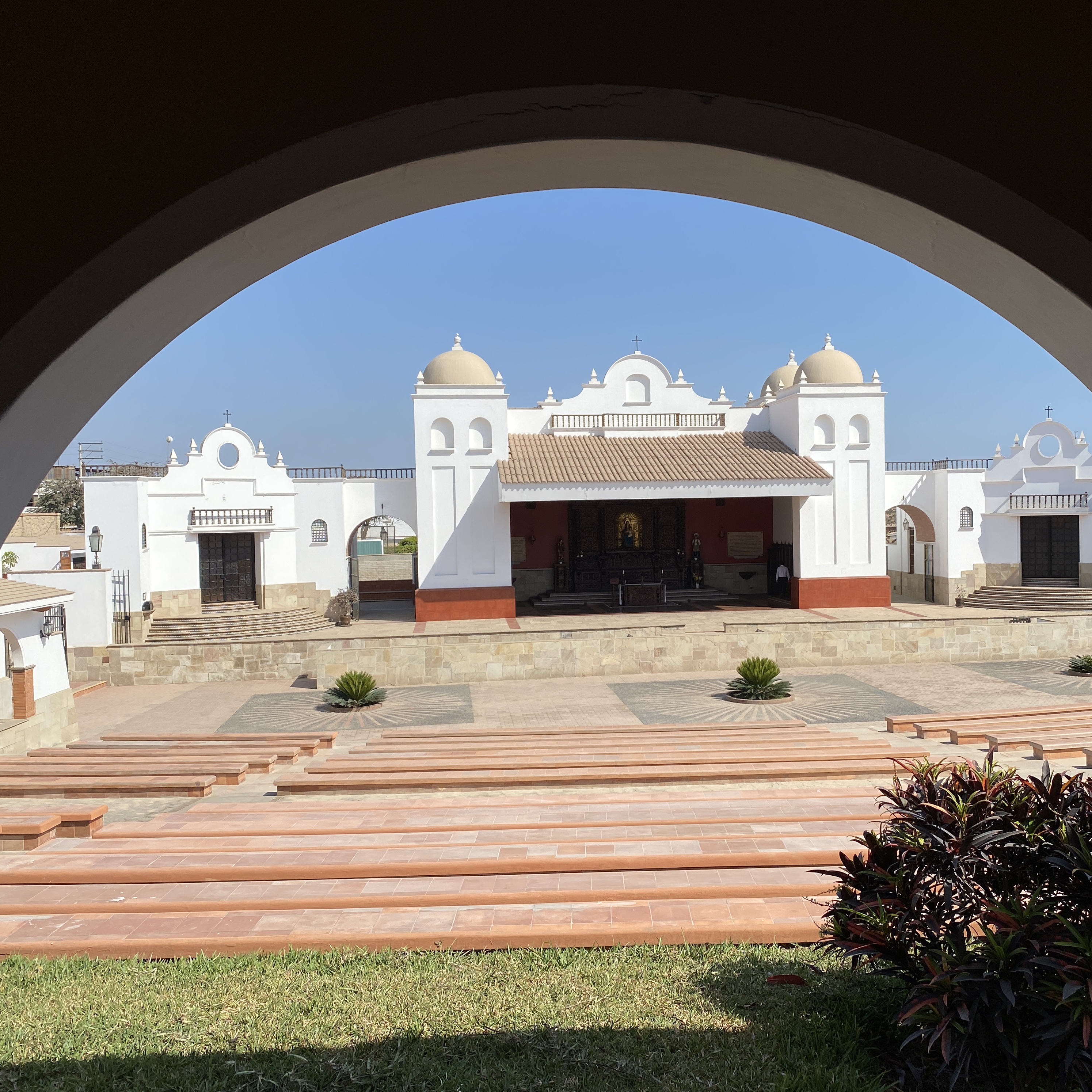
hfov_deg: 52.3
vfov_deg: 52.5
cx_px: 628
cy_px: 547
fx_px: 1106
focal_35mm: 31
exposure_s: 1/4115
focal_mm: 4.25
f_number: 1.8
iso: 32
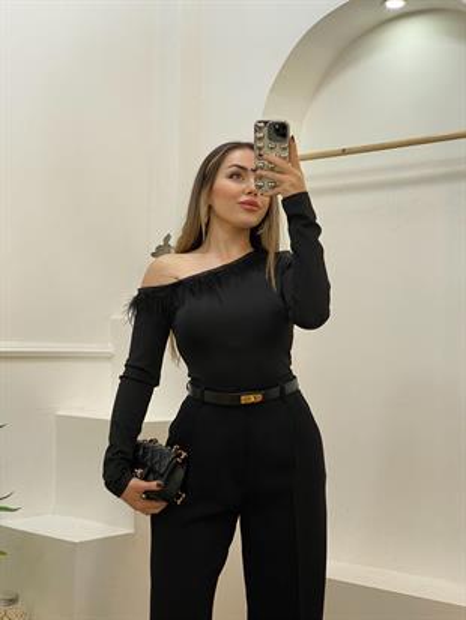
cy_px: 310
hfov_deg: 28.0
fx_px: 933
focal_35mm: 52
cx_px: 233
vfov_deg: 36.8
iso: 64
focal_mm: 6
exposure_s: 1/100
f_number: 2
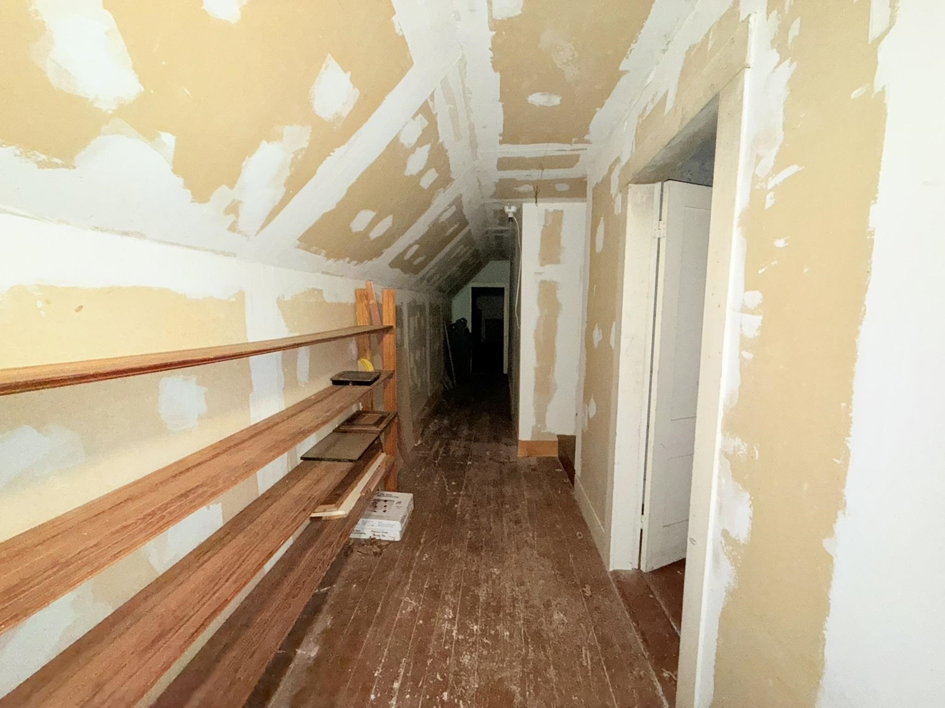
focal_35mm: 14
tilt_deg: -7.8
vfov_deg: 85.7
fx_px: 382
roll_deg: -0.7
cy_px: 354
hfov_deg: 102.1
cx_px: 472
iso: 400
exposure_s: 1/50
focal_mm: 2.22
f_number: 2.2
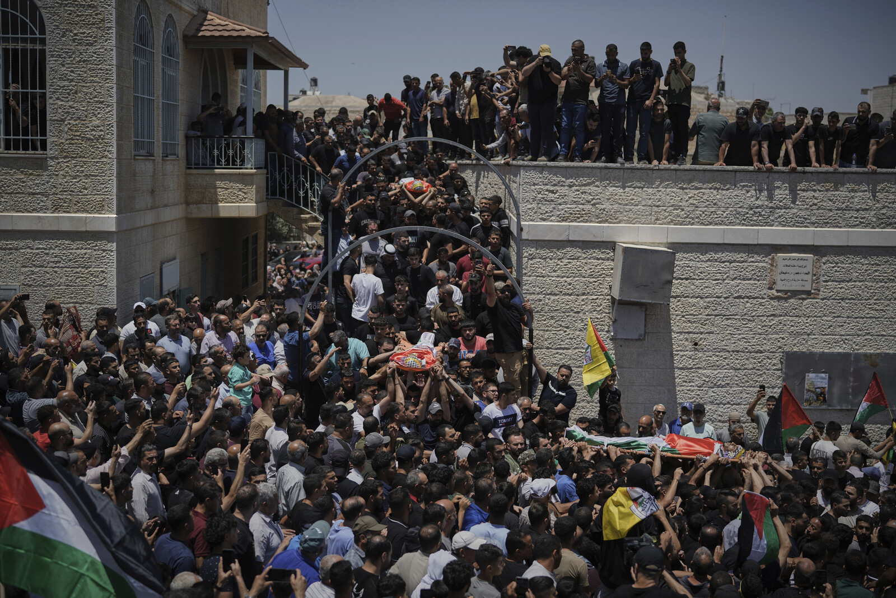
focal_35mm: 50
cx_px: 448
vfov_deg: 27.0
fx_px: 1244
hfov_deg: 39.6
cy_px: 299
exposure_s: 1/6400
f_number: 2
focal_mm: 50
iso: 100
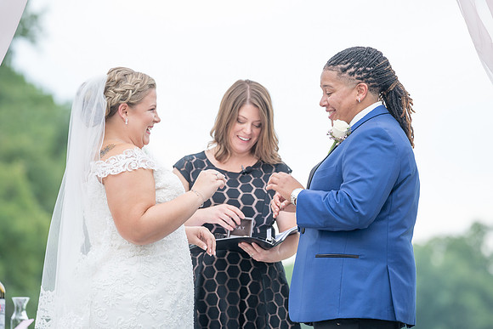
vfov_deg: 6.4
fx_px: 2941
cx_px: 263
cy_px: 168
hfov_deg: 9.6
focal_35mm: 215
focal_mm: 198
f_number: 4
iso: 160
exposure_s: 1/200
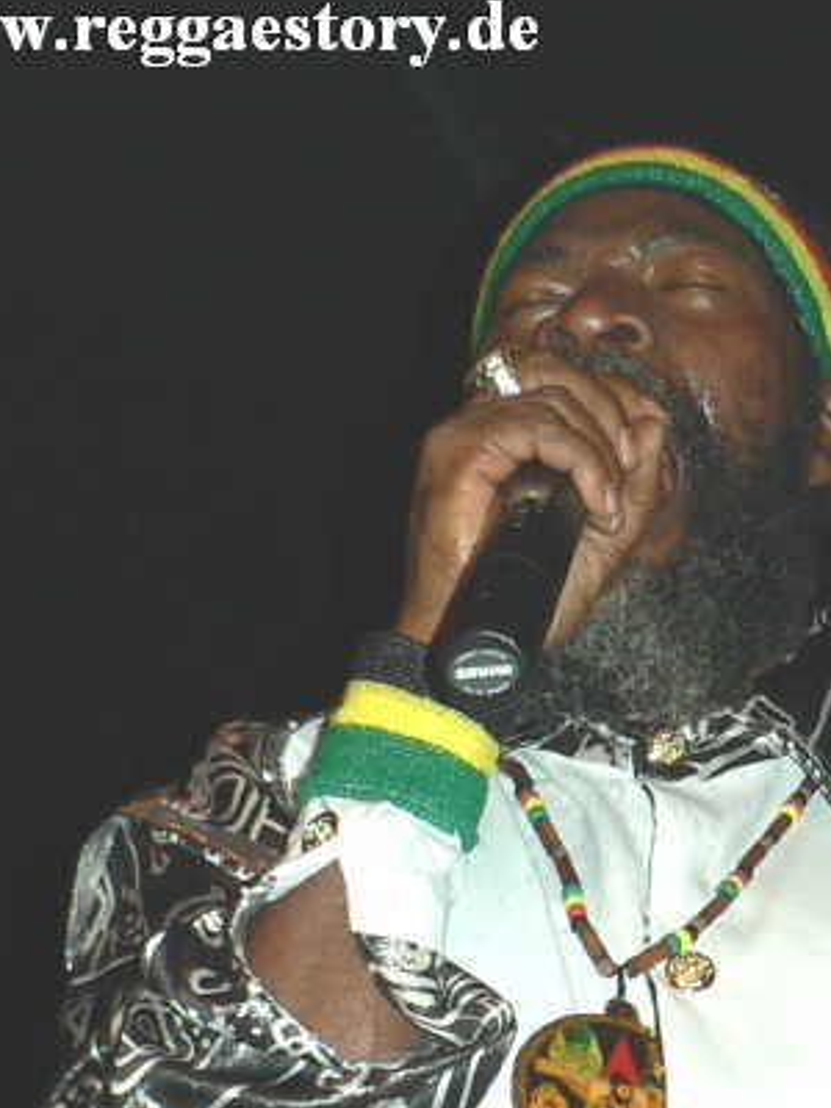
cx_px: 479
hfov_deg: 27.0
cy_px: 812
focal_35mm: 54
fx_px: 1728
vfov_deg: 34.9
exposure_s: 1/60
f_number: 2.8
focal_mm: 6.1
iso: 100
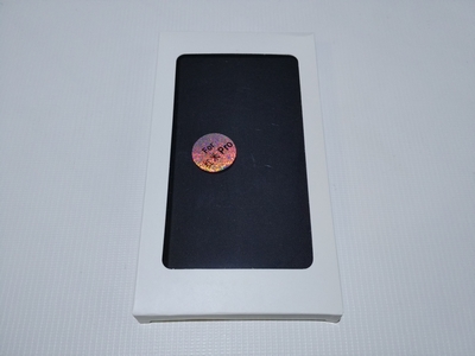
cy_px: 178
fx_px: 412
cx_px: 238
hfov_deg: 60.0
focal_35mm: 30
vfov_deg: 46.8
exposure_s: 1/33
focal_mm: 4.12
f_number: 2
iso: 284
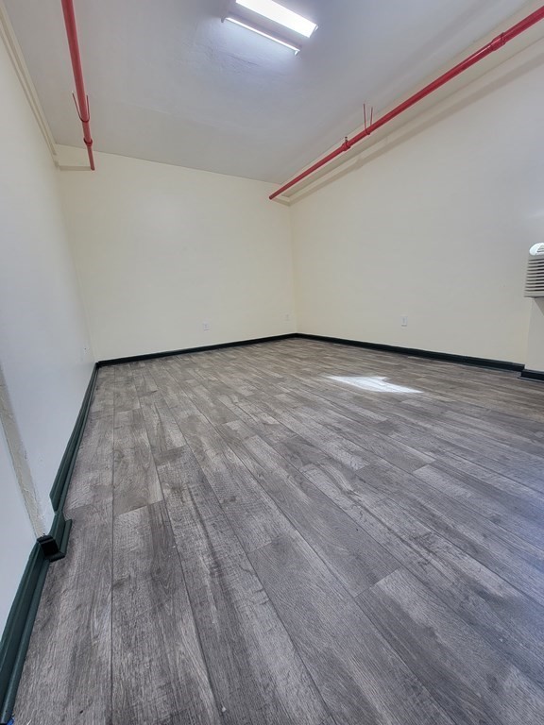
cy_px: 362
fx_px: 272
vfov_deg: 106.2
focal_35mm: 13
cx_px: 272
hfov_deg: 89.9
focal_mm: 2.2
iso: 80
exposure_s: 1/120
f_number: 2.2
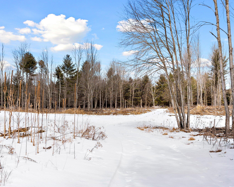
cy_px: 94
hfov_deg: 44.7
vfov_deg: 36.5
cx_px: 101
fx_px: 284
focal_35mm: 41
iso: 320
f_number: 2.8
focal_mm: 24
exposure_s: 1/4000
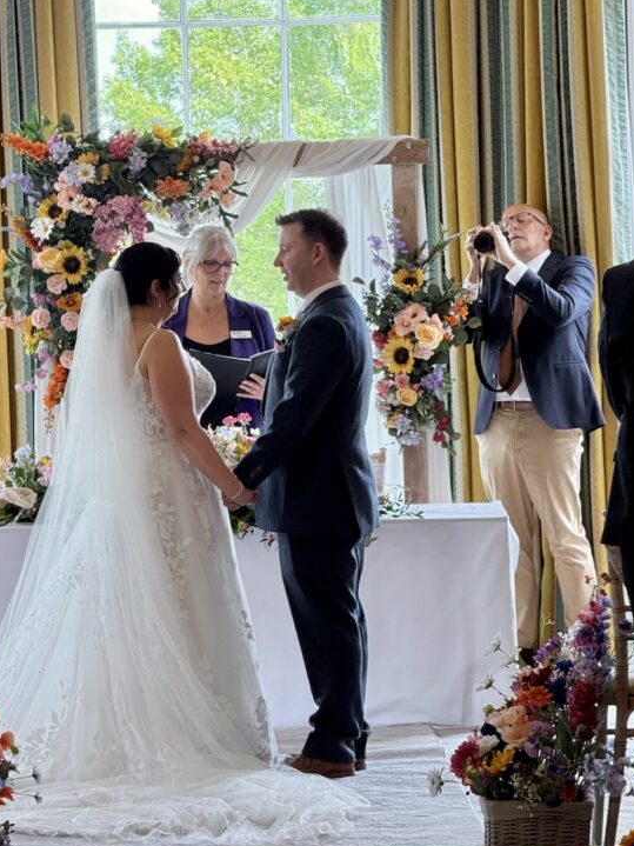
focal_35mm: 171
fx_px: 4177
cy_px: 429
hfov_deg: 8.7
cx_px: 199
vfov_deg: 11.6
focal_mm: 15.66
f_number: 2.8
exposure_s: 1/100
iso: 100
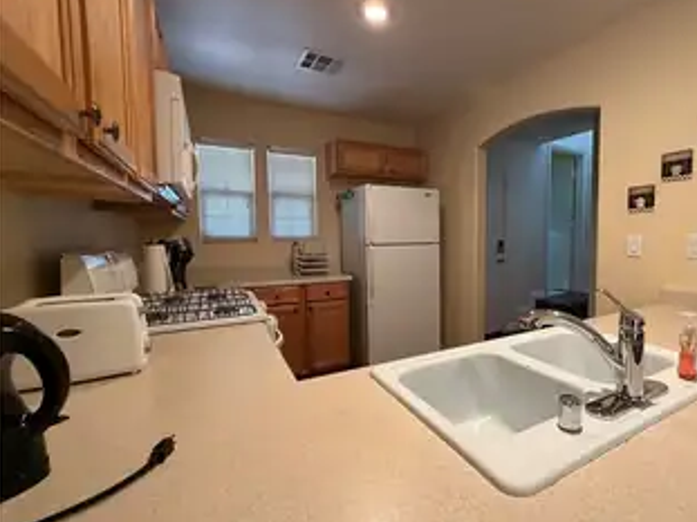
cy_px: 258
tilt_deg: -4.0
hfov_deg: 85.6
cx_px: 446
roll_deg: +0.5
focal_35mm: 18
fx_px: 362
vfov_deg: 71.6
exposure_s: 1/60
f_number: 2.2
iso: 320
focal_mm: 2.22
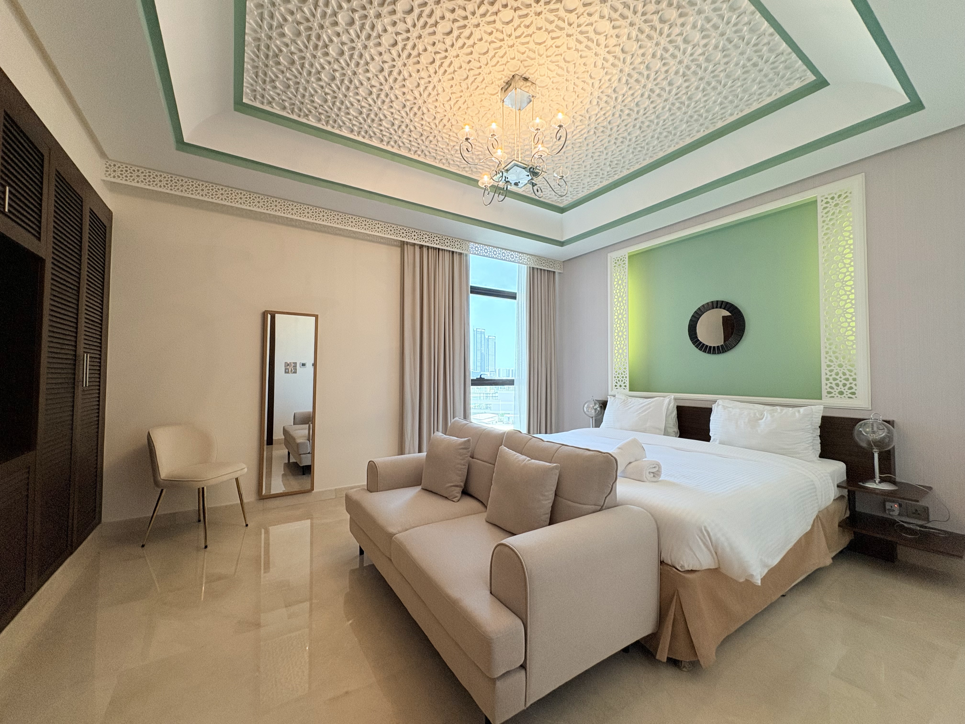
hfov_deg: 102.1
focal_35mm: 14
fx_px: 390
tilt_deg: +2.0
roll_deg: -0.1
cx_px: 482
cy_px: 362
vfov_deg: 85.7
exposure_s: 1/100
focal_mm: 2.22
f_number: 2.2
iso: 200
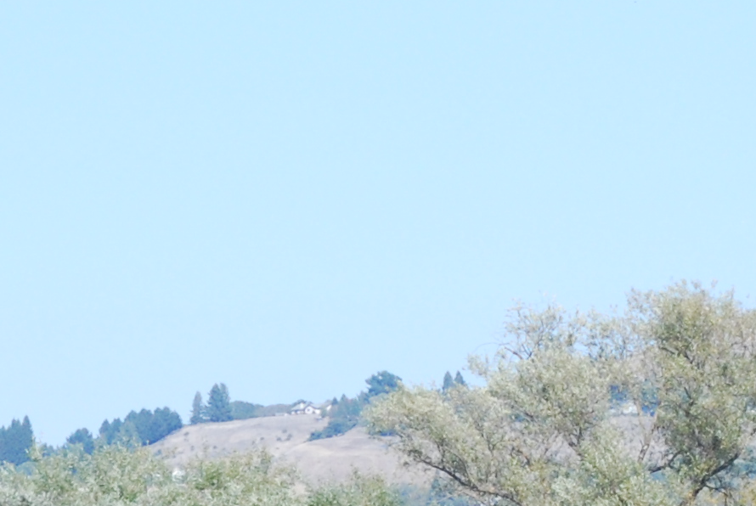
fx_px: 11250
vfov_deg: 2.6
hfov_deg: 3.8
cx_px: 516
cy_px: 891
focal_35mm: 535
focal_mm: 82
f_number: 7.1
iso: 400
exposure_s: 1/800
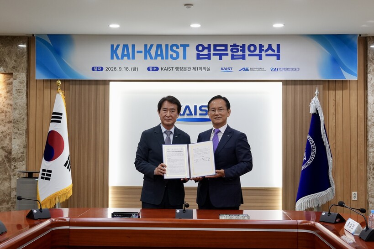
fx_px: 509
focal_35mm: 49
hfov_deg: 40.3
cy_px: 124
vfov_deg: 27.5
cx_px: 187
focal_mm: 33
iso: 1250
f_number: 5.6
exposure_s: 1/60
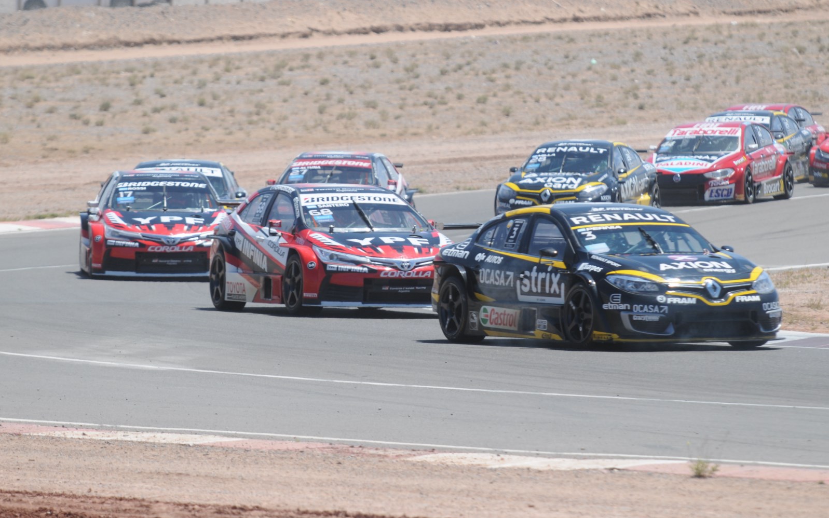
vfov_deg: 3.2
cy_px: 258
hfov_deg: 5.1
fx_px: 9331
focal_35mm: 413
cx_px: 415
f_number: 4
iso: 200
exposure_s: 1/1250
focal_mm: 270
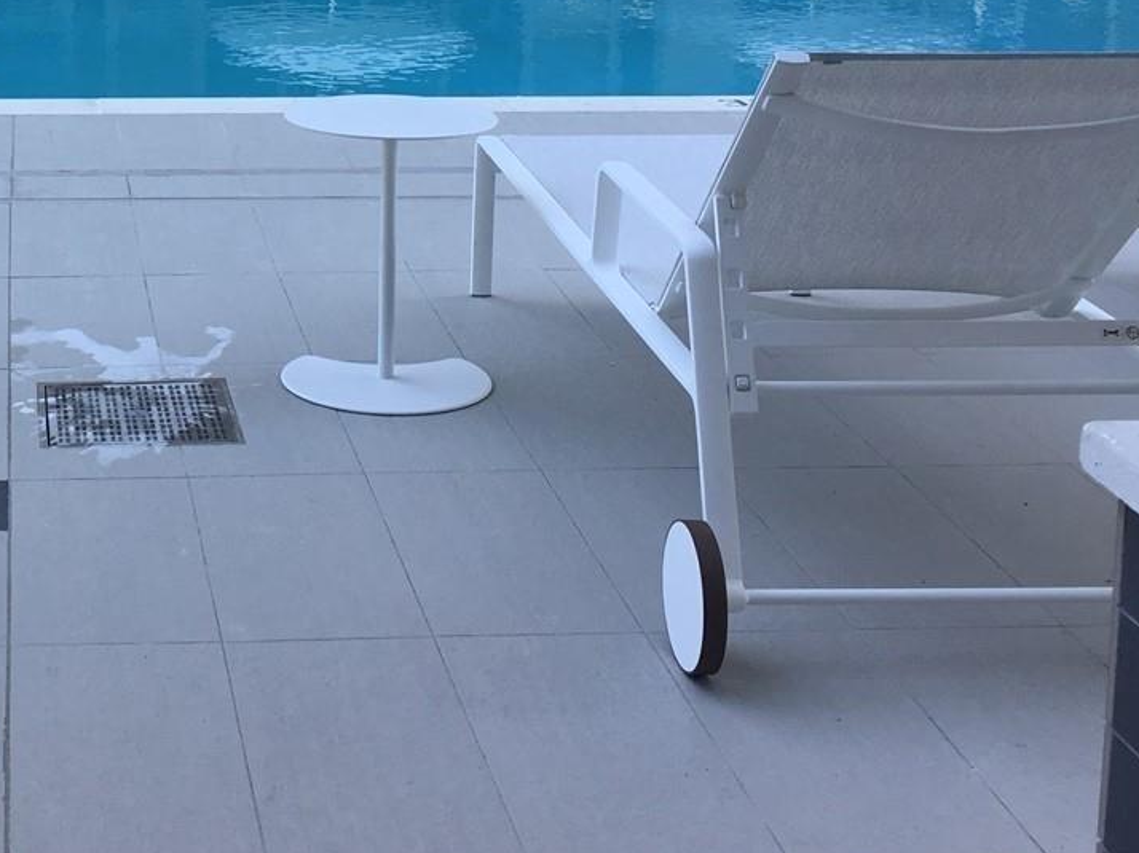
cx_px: 108
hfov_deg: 28.6
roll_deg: +0.3
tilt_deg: -6.8
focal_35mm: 65
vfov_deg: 21.6
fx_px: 2138
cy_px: -35
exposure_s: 1/139
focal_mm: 4.15
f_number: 2.2
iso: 25
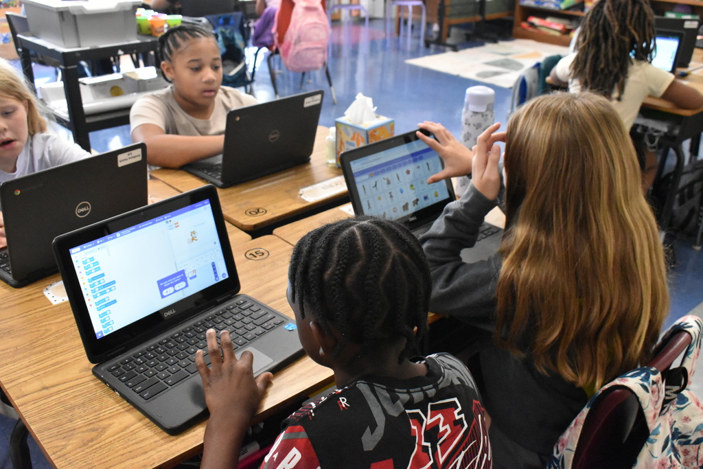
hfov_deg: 55.1
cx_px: 352
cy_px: 234
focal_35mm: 34
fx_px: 674
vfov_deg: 38.4
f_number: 6.3
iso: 6400
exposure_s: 1/160
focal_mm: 23
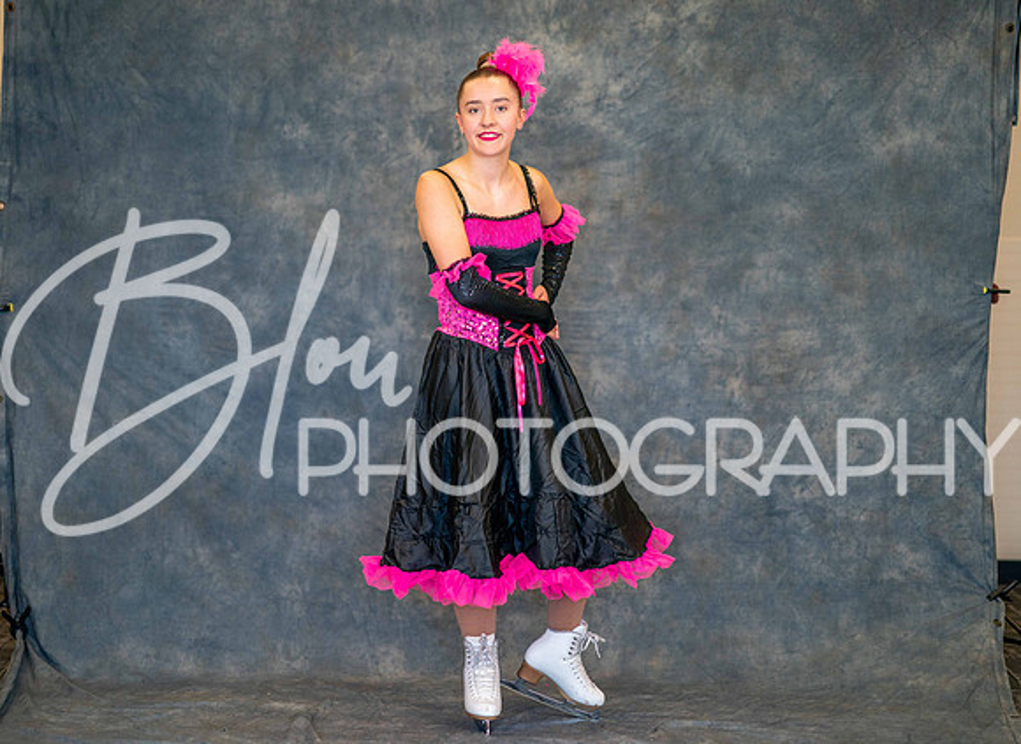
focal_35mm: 94
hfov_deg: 21.1
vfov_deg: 15.4
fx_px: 2746
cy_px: 356
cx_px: 440
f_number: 1.4
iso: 500
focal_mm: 85
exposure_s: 1/250
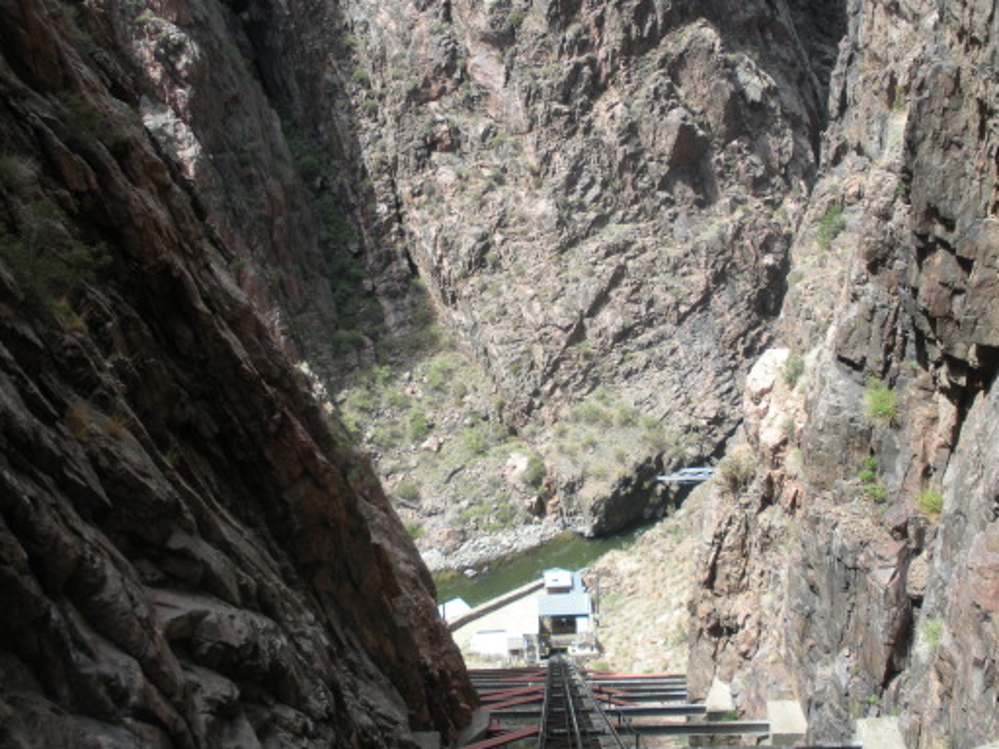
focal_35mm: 45
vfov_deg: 32.2
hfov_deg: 41.9
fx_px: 1299
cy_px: 355
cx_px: 595
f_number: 3.5
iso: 64
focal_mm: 6.3
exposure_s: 1/201
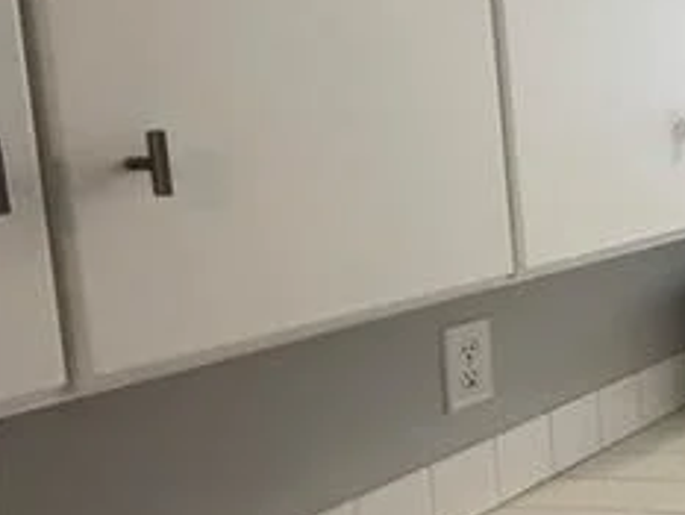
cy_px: 168
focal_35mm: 48
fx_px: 950
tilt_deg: -5.4
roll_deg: +2.0
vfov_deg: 30.1
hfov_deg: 24.0
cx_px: 1164
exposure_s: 1/60
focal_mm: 2.22
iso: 800
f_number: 2.2
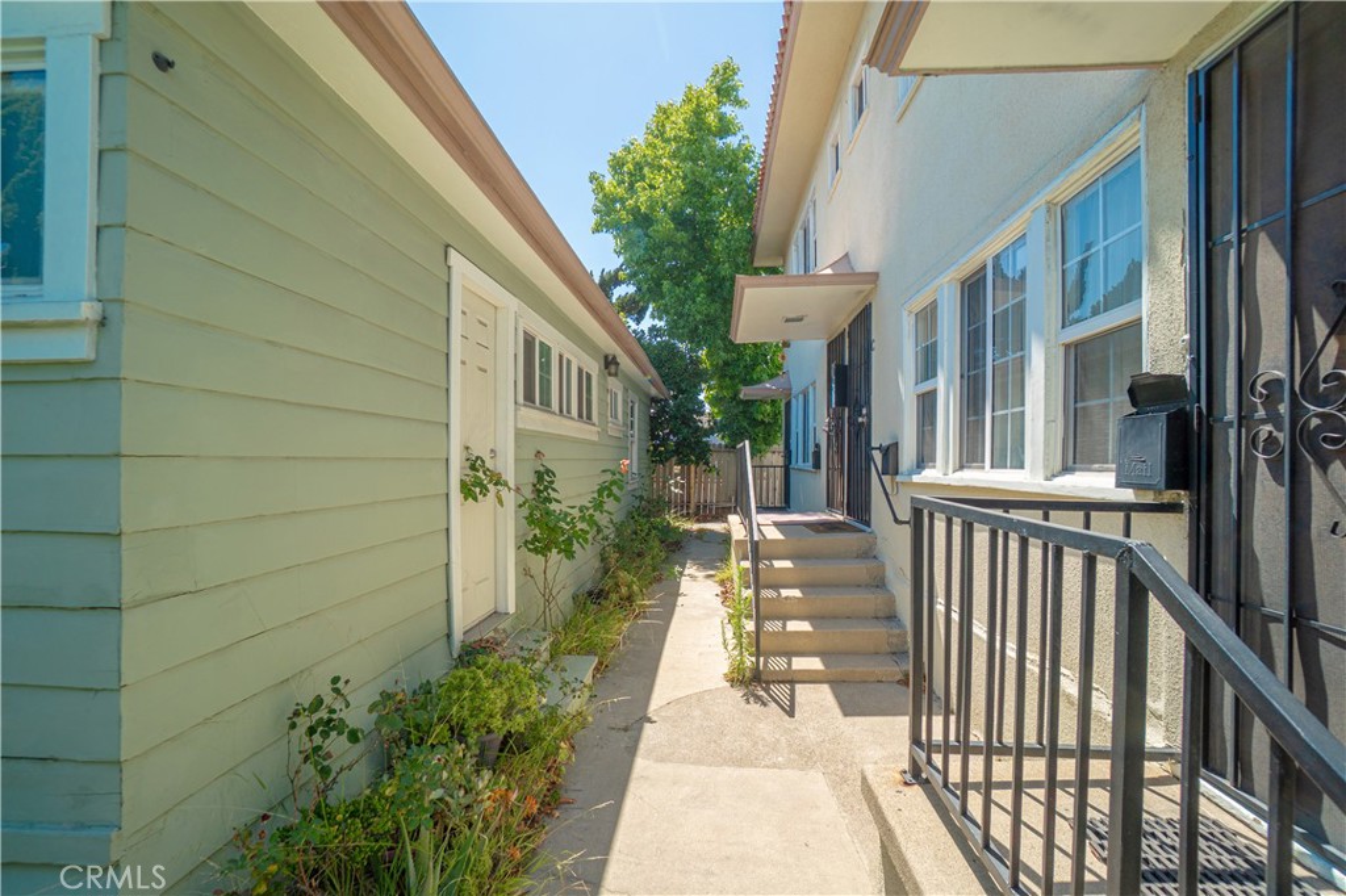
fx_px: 561
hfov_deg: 100.4
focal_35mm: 15
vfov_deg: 77.3
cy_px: 448
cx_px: 673
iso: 100
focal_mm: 10
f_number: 7.1
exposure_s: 1/160
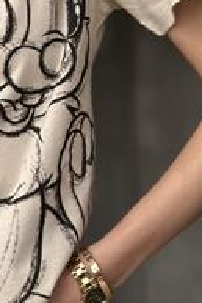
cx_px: -45
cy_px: 127
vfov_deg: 18.6
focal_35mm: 110
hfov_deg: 12.2
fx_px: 924
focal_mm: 6.86
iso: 125
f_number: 1.78
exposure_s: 1/104
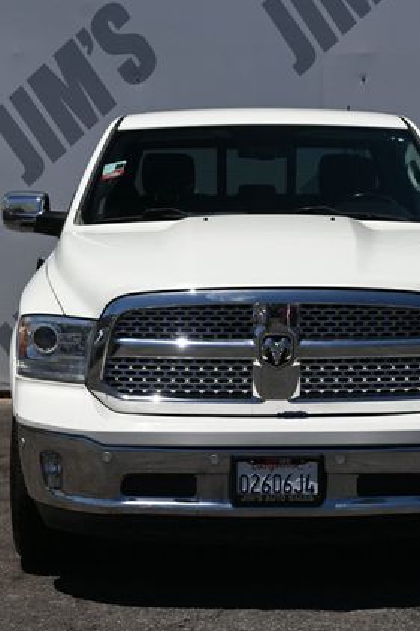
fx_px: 1594
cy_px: 316
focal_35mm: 91
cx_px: 275
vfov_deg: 22.4
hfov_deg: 15.0
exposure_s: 1/400
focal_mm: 40
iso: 100
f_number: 7.1
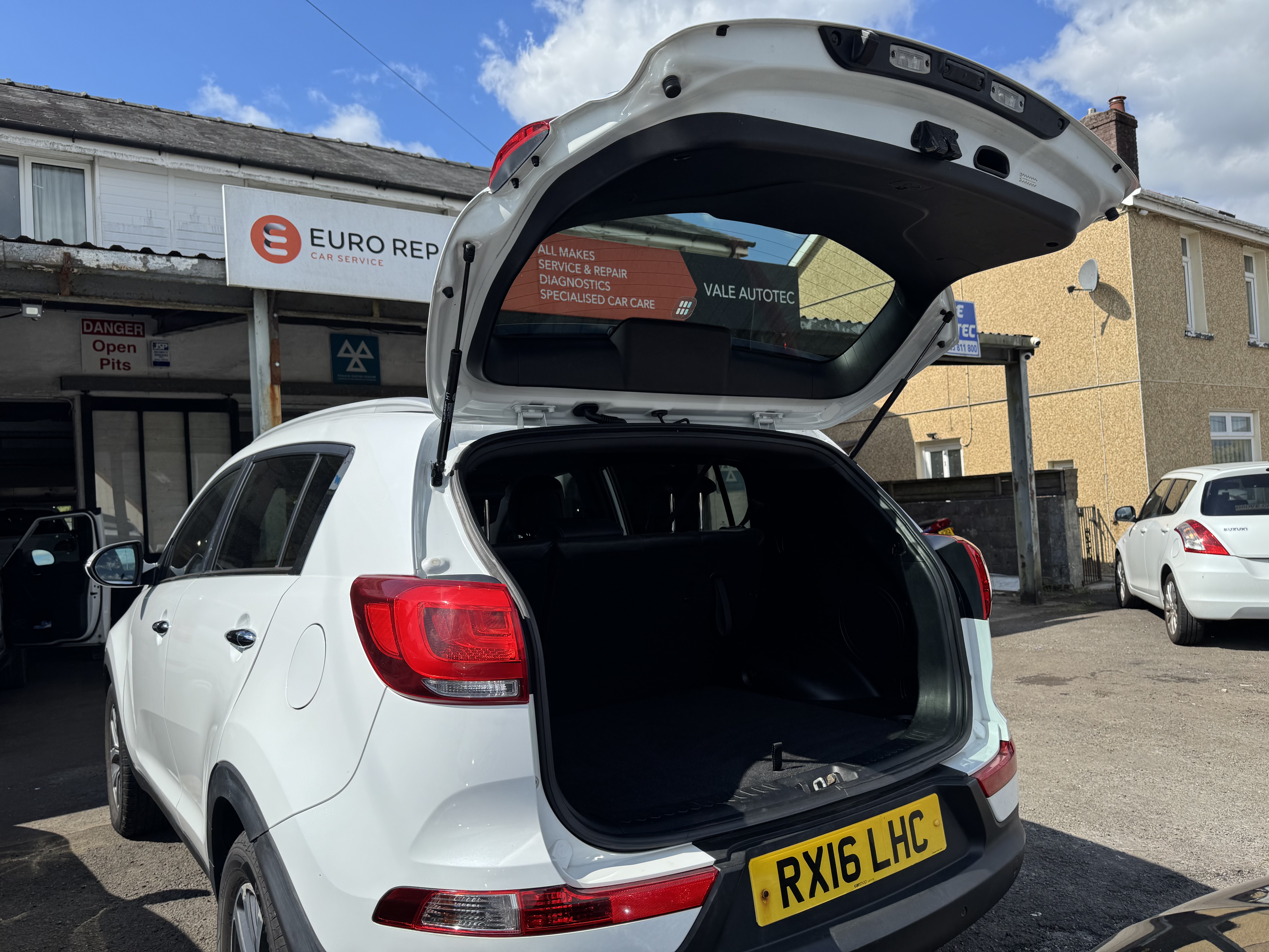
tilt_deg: +1.1
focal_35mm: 24
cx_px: 634
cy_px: 476
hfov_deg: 71.6
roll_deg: +3.3
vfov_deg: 56.8
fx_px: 880
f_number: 1.78
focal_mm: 6.76
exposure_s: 1/4608
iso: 80
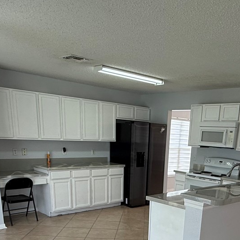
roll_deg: -2.9
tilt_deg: -17.3
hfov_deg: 44.4
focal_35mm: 37
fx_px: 290
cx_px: 155
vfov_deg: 40.3
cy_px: 231
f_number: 2.2
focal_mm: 2.22
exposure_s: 1/120
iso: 125
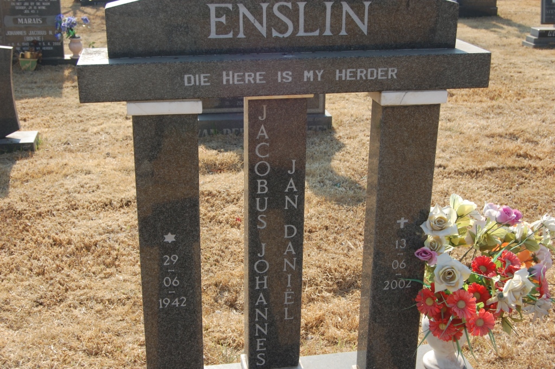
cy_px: 184
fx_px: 739
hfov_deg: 41.1
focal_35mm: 48
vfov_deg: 28.0
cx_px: 278
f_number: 7.1
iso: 200
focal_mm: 32
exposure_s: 1/200
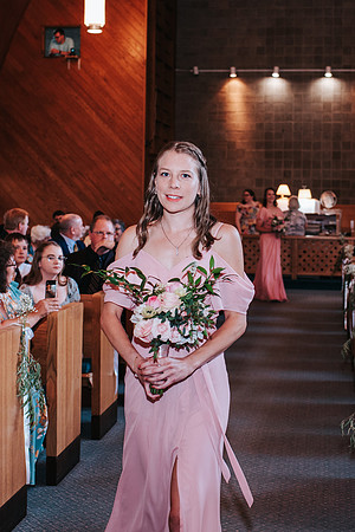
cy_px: 239
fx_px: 861
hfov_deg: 23.3
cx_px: 207
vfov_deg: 34.3
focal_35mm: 58
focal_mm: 35
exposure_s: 1/125
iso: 1000
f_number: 3.2
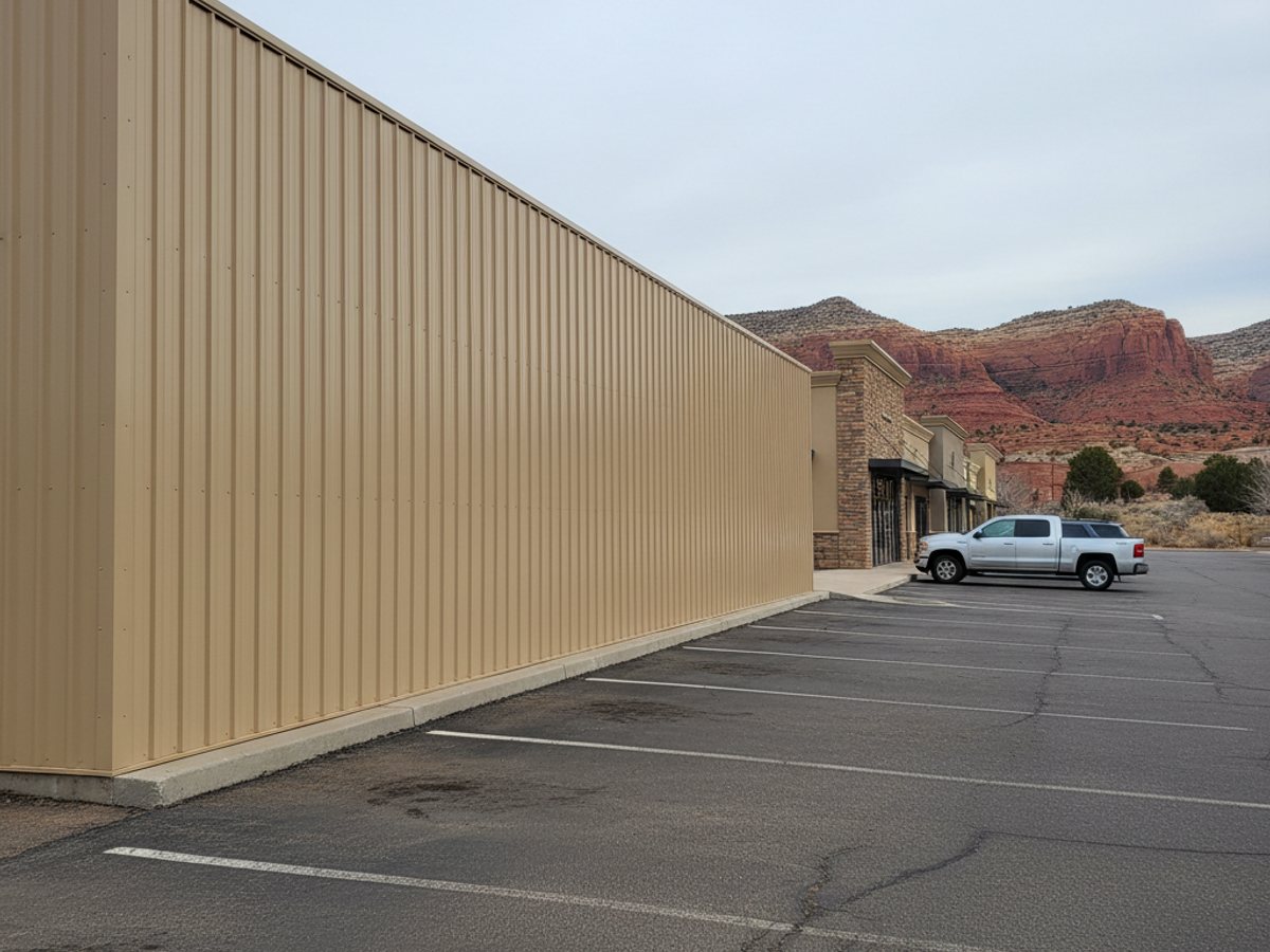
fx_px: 954
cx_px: 635
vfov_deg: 53.1
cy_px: 476
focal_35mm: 26
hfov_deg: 67.3
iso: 1190
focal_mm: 5.7
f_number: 1.6
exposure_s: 1/359
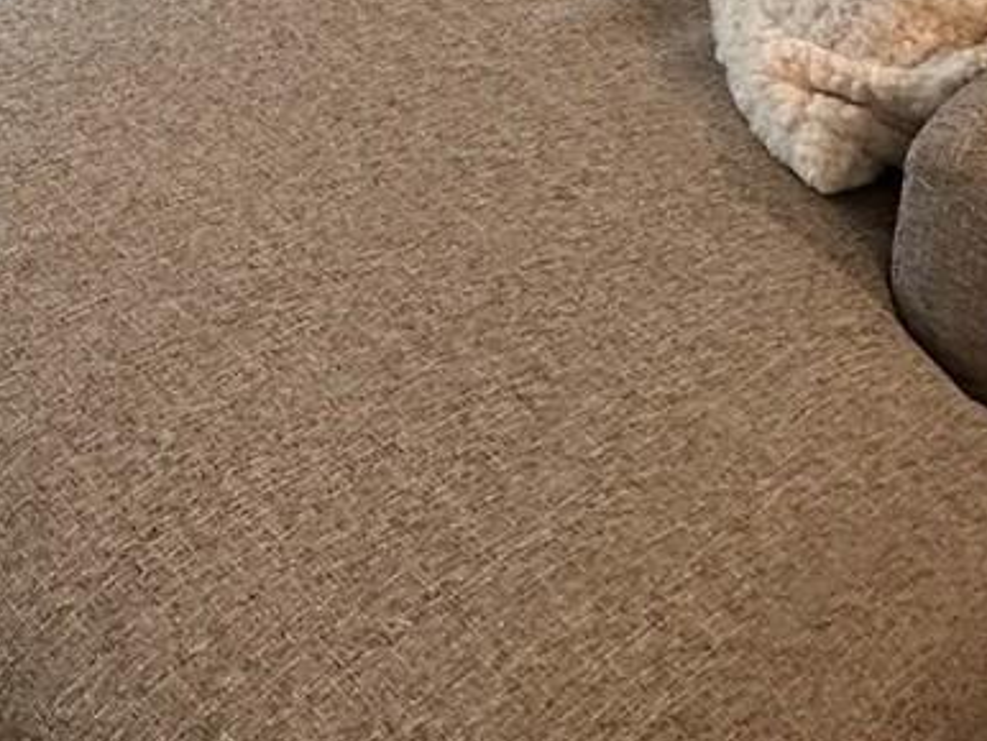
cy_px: -570
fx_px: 1655
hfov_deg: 30.4
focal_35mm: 58
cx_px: -49
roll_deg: +0.0
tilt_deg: -13.2
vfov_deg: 19.4
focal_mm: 2.22
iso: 160
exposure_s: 1/60
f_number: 2.2
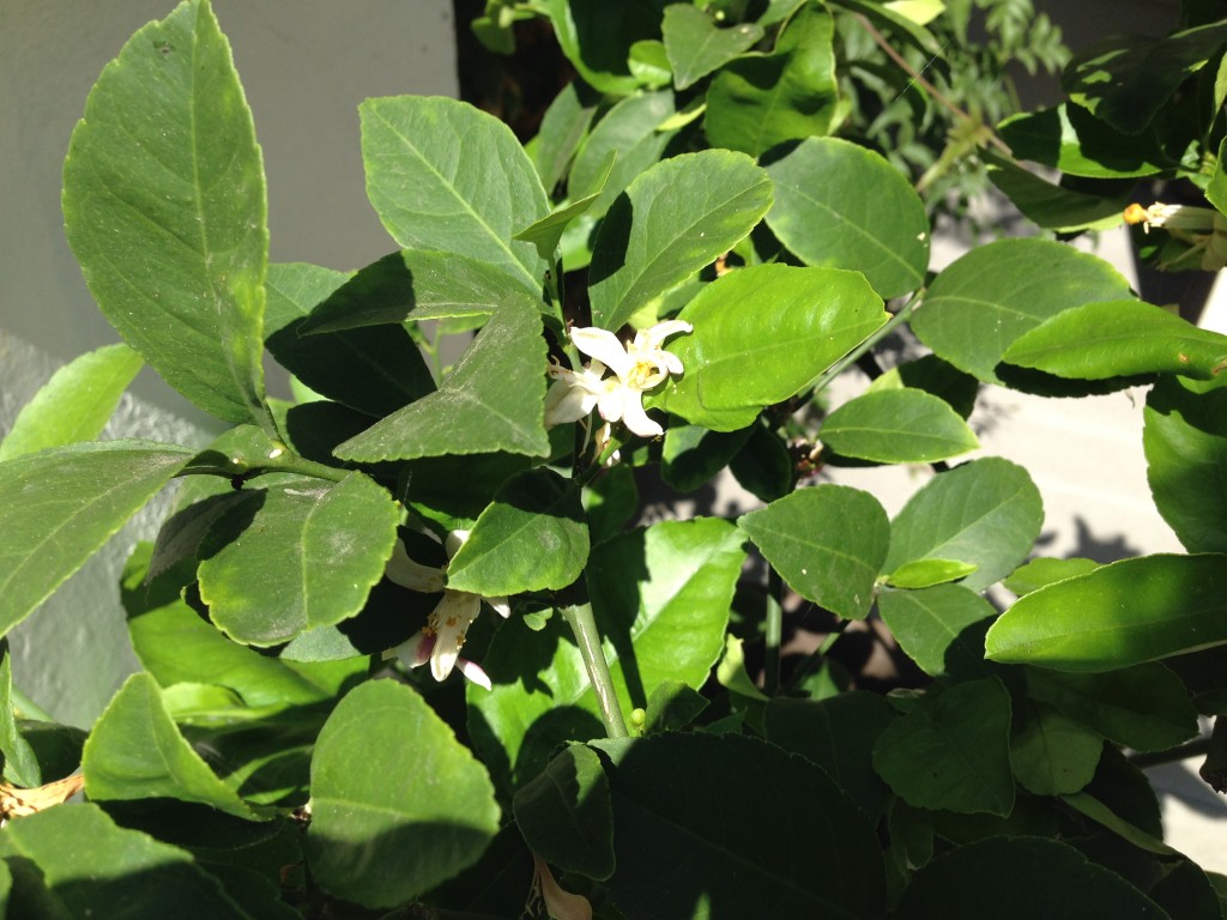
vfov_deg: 42.9
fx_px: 1170
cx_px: 614
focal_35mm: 33
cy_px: 460
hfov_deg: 55.4
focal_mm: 4.12
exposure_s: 1/874
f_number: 2.4
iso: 50
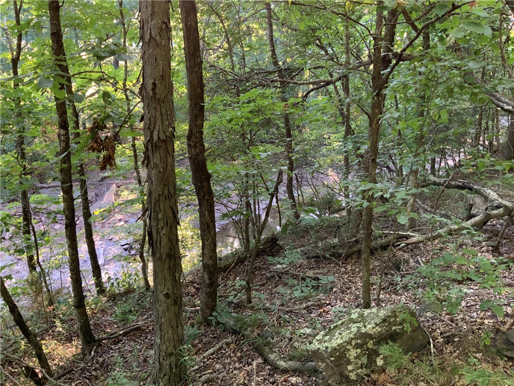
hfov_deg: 61.7
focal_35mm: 29
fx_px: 431
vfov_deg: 48.2
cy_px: 193
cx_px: 257
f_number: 1.8
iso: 100
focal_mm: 3
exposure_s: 1/60
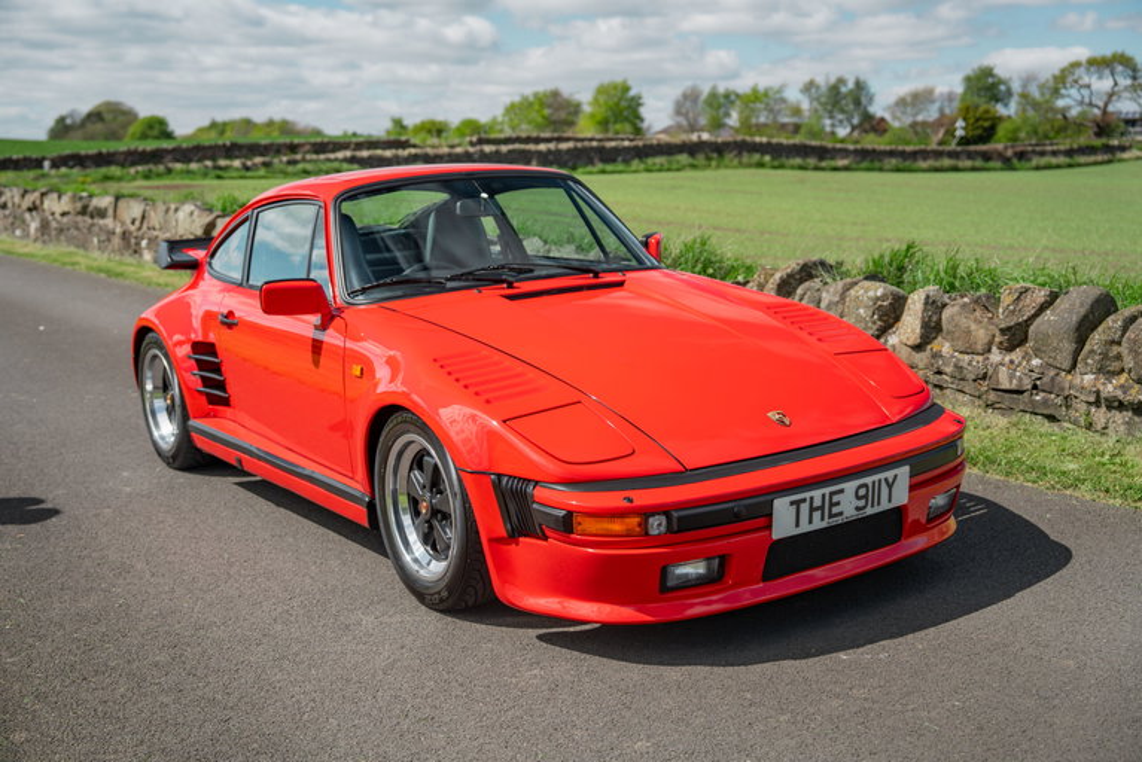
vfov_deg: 33.4
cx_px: 571
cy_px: 381
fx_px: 1269
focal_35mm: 40
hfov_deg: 48.4
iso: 100
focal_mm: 40
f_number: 2.8
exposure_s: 1/1000
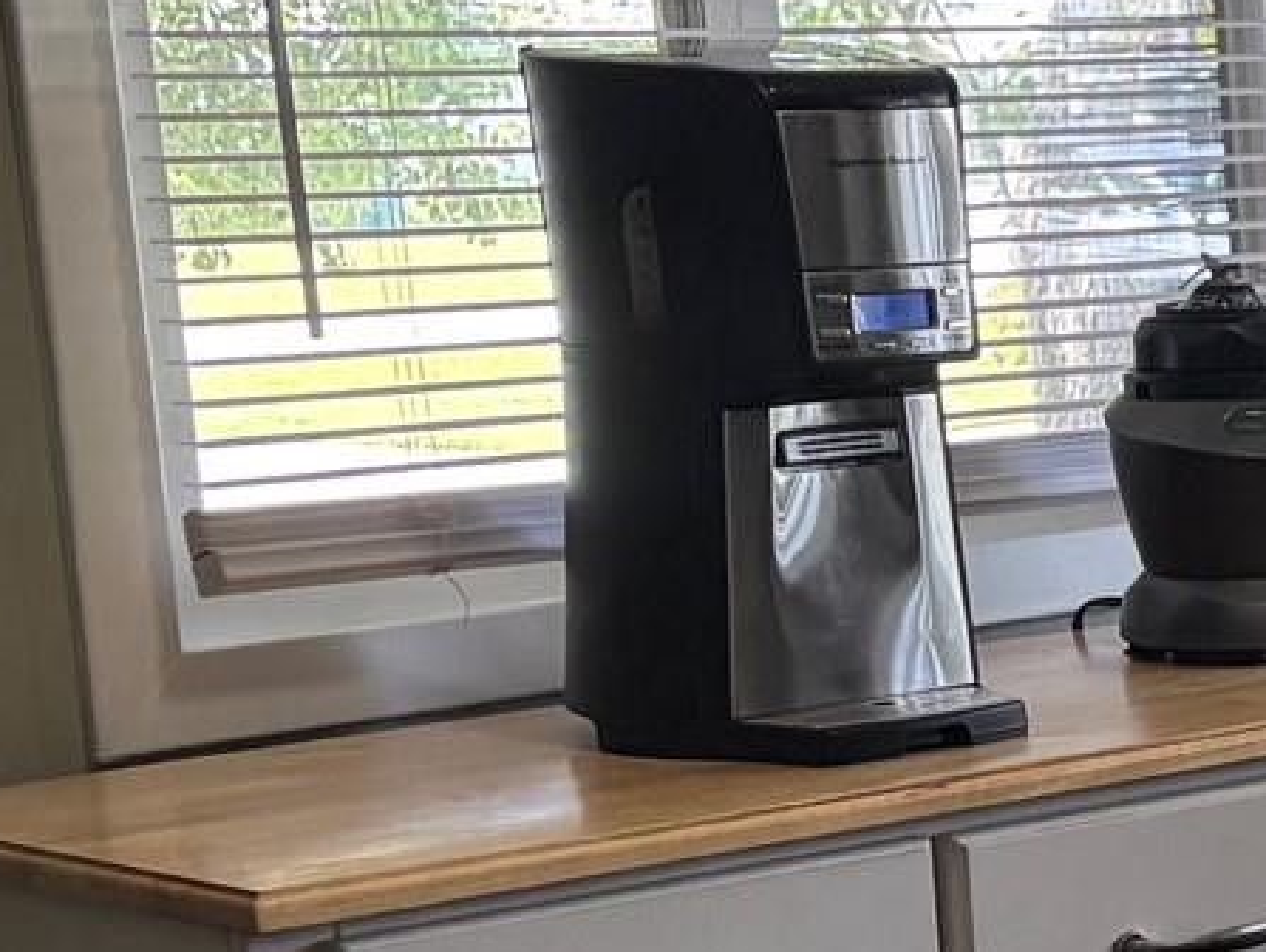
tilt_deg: -9.9
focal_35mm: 119
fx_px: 4356
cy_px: 788
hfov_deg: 14.0
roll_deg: +1.2
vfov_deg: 12.4
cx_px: 2538
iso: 125
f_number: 1.6
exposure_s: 1/120
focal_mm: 5.96
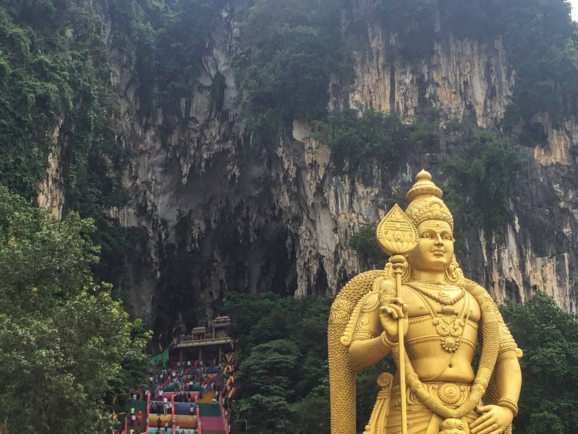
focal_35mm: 63
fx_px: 1052
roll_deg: -1.9
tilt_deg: +20.6
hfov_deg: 30.6
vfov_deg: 22.9
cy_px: 351
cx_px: 219
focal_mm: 4.15
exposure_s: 1/964
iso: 32
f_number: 2.2
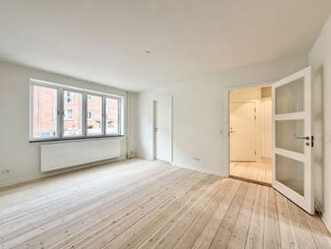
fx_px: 134
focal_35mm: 14
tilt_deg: +0.3
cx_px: 166
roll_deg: +0.2
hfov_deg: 102.0
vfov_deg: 85.7
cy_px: 124
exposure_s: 1/121
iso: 125
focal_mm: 2.22
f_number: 2.2
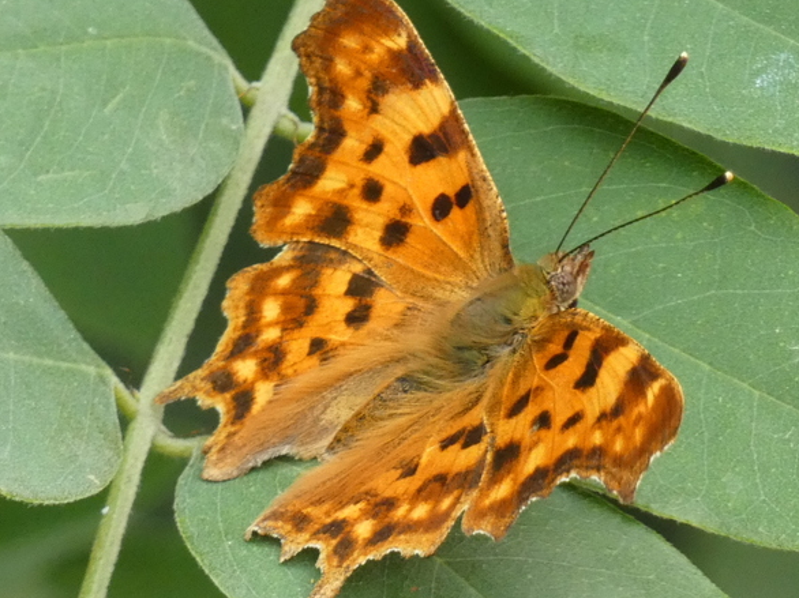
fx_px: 17304
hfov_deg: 2.6
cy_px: 296
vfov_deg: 2.0
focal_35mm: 750
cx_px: 493
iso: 500
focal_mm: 92.3
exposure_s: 1/100
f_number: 5.6
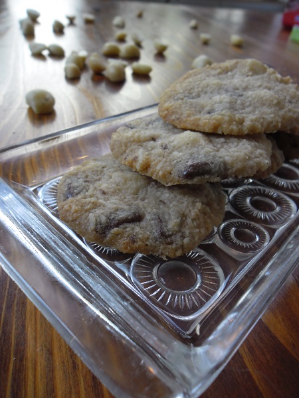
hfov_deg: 51.4
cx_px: 150
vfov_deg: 65.3
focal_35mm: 27
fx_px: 311
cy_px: 199
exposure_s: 1/26
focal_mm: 4.9
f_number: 3.5
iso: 100
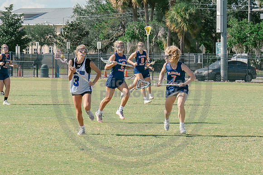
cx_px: 209
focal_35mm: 222
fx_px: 1622
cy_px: 96
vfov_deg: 6.2
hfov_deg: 9.3
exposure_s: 1/1000
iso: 250
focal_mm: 70
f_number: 5.6
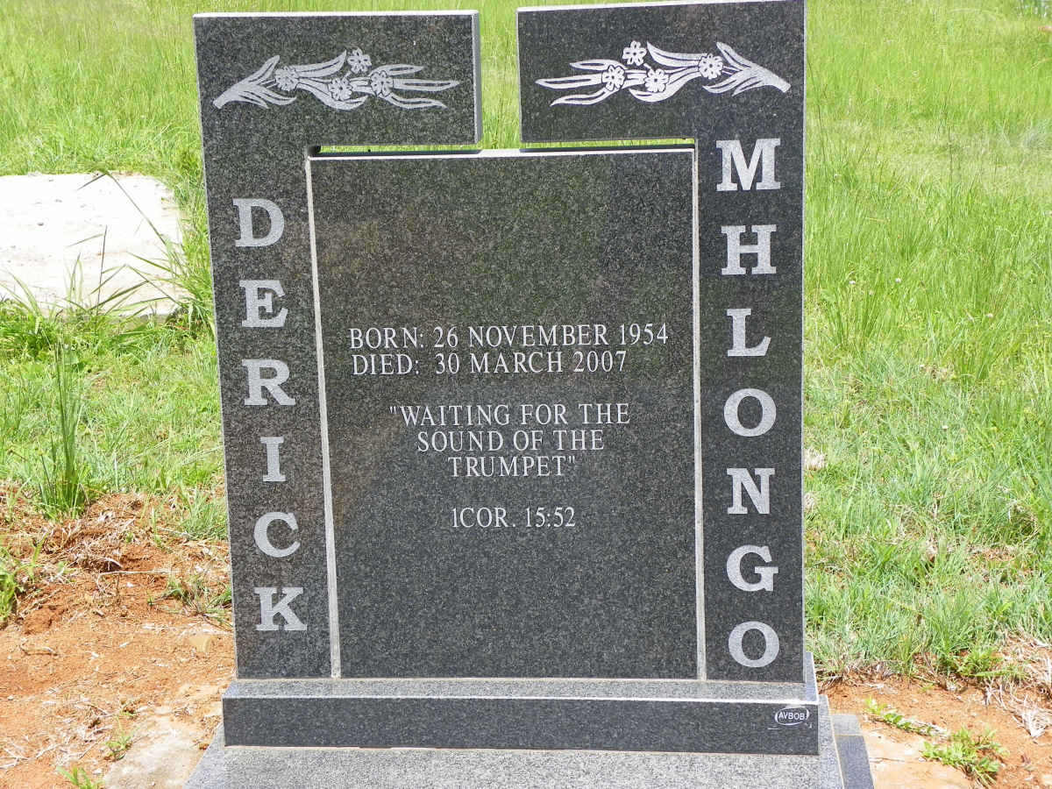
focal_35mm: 60
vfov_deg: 24.4
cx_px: 526
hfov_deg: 32.2
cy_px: 394
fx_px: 1823
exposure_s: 1/160
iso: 64
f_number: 4.5
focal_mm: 10.7
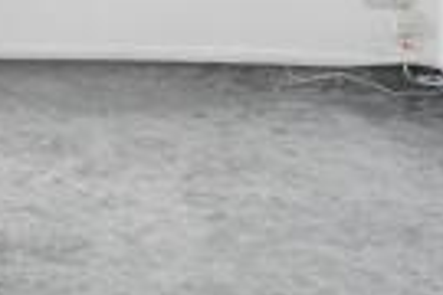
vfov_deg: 20.1
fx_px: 738
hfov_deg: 32.3
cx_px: 75
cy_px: -123
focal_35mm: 60
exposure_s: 1/320
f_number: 4
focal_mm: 17
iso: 1250
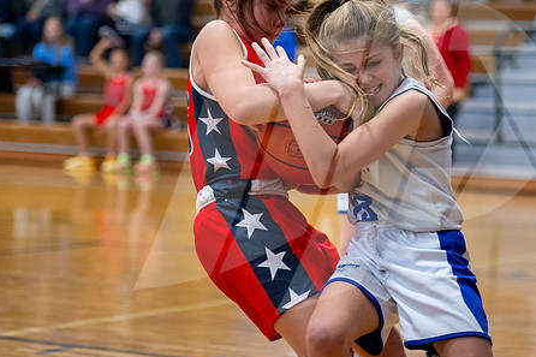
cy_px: 92
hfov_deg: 13.7
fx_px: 2232
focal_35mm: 150
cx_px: 356
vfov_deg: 9.1
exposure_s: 1/640
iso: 3200
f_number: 2.8
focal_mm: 90
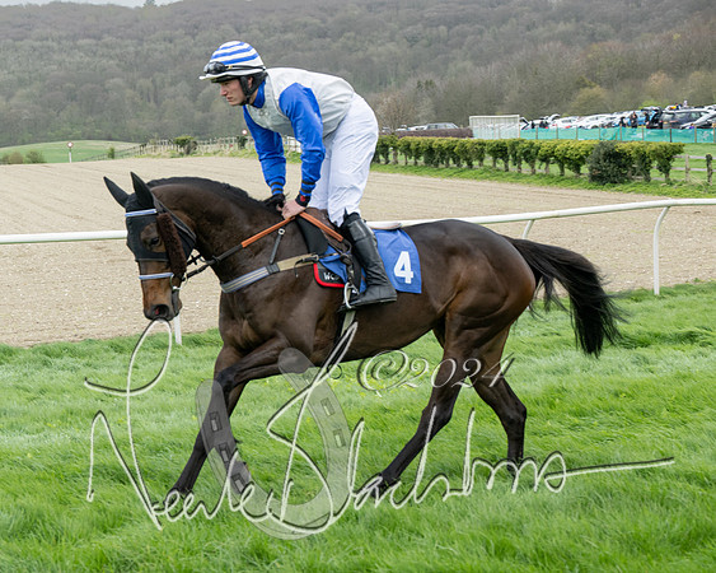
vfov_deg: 15.0
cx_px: 180
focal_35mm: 103
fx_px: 2177
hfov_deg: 18.6
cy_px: 360
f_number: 5
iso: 400
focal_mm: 70
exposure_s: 1/800
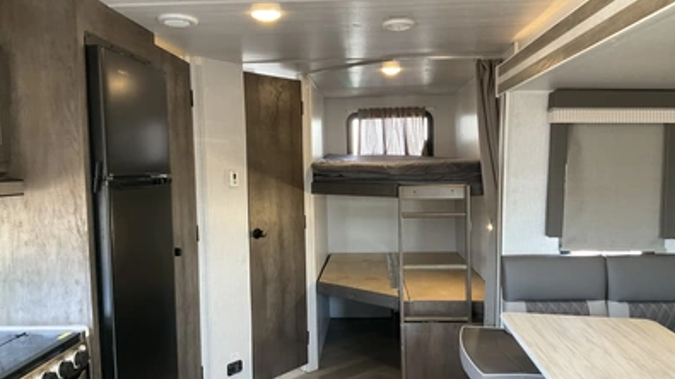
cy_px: 205
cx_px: 338
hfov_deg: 61.0
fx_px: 573
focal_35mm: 32
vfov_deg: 36.6
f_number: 1.8
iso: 100
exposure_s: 1/60
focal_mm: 3
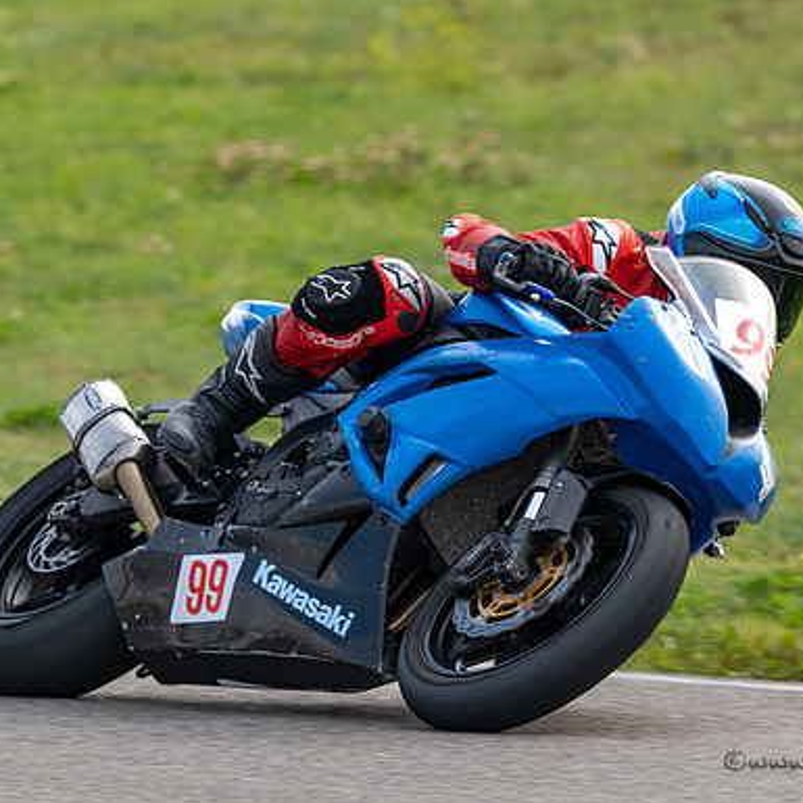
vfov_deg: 2.7
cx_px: 438
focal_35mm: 641
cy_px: 402
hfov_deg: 2.7
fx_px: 16823
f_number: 10
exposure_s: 1/640
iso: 560
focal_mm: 500
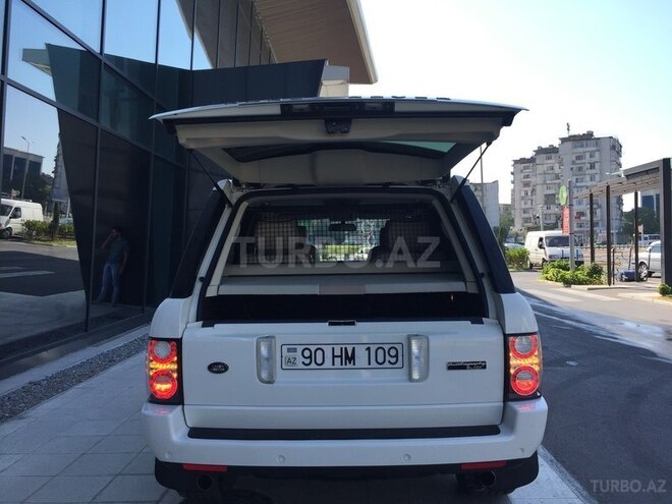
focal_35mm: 29
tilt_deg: -0.2
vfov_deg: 48.2
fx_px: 563
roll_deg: +1.0
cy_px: 252
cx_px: 336
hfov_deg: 61.7
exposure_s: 1/920
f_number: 2.2
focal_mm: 4.15
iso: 32
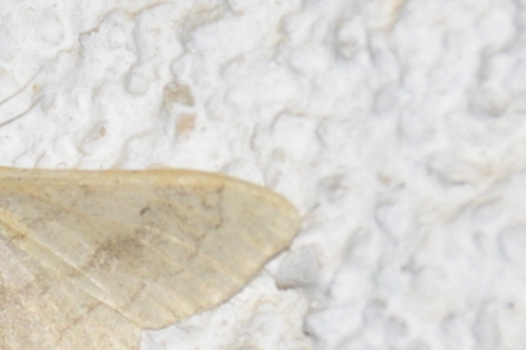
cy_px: 292
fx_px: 8353
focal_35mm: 572
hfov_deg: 3.6
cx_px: -47
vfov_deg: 2.4
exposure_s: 1/60
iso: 320
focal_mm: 140
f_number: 7.1
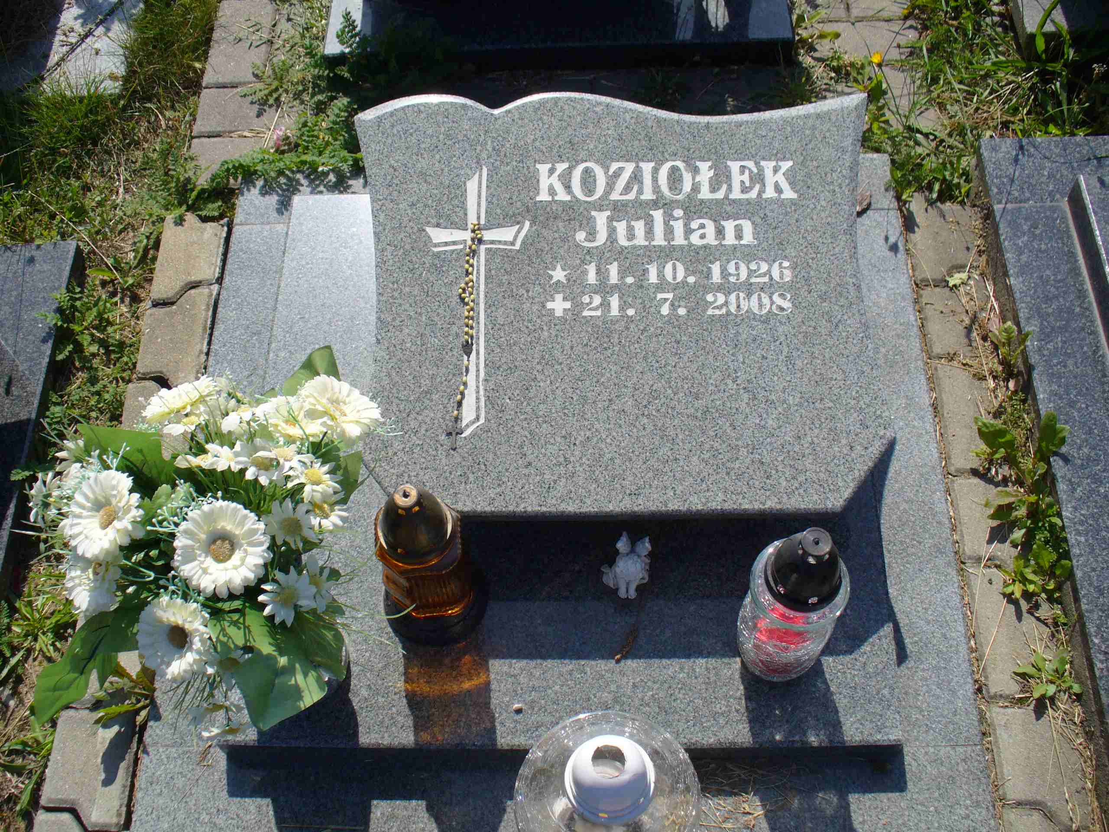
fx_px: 1185
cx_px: 554
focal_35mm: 37
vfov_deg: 38.7
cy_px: 416
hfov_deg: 50.1
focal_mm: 6.1
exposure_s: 1/400
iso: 80
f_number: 5.6
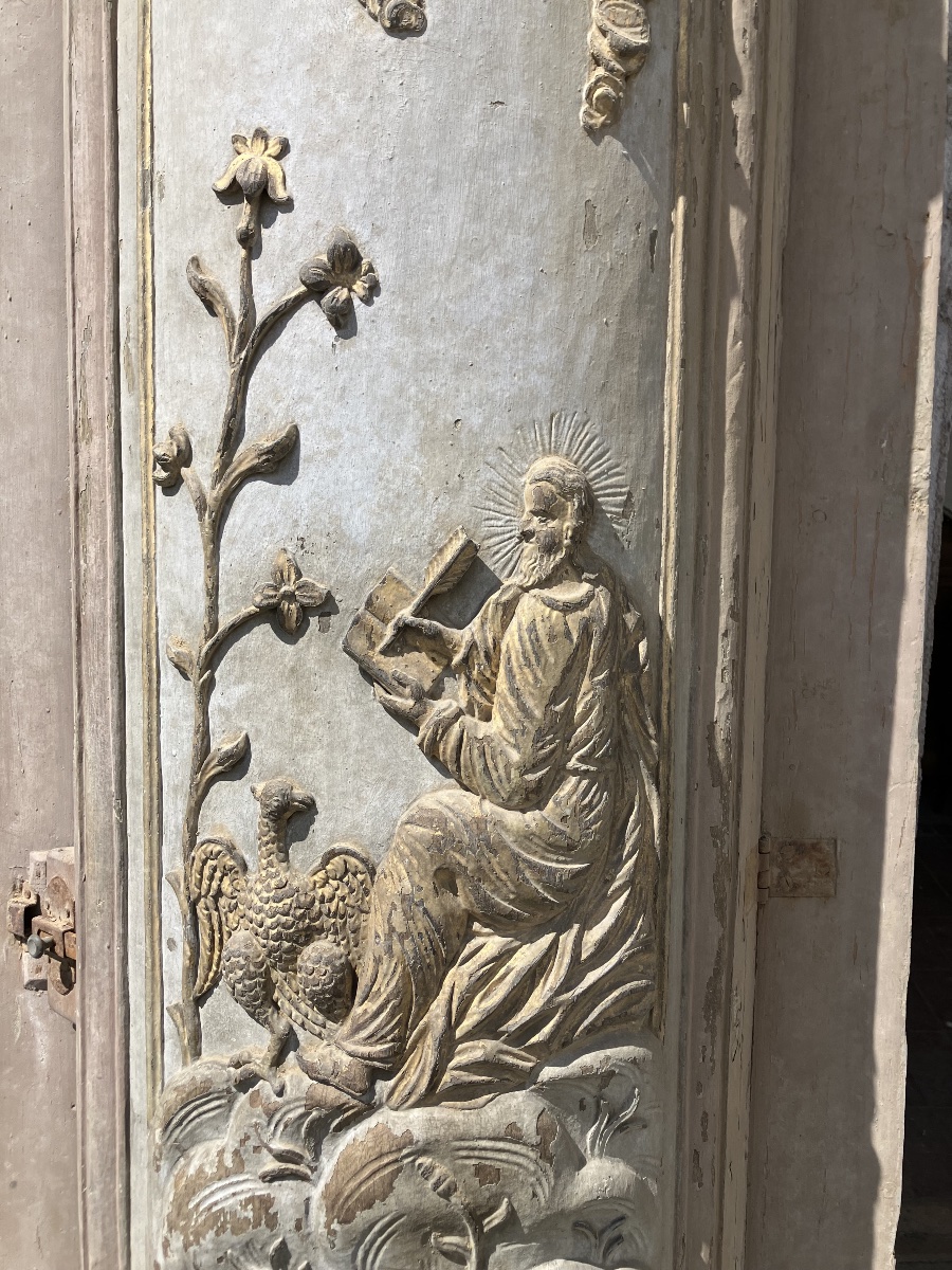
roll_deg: +1.3
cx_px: 476
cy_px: 635
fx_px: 1027
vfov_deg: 63.4
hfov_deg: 49.7
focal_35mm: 28
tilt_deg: -13.5
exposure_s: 1/2703
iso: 32
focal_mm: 3.99
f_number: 1.8
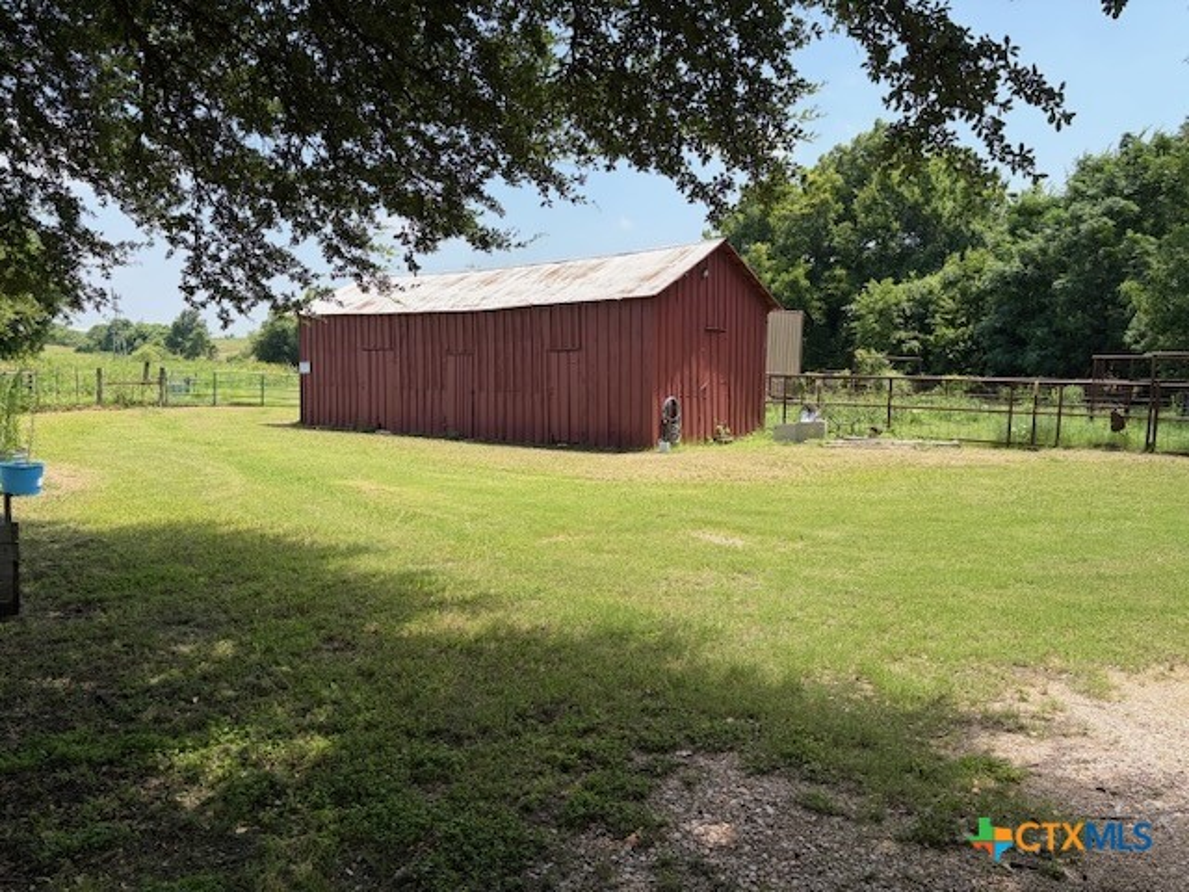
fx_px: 893
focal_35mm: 26
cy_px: 446
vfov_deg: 53.1
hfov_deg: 67.3
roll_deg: +0.1
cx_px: 594
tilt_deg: -5.7
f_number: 1.6
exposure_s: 1/1517
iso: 50
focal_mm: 5.96
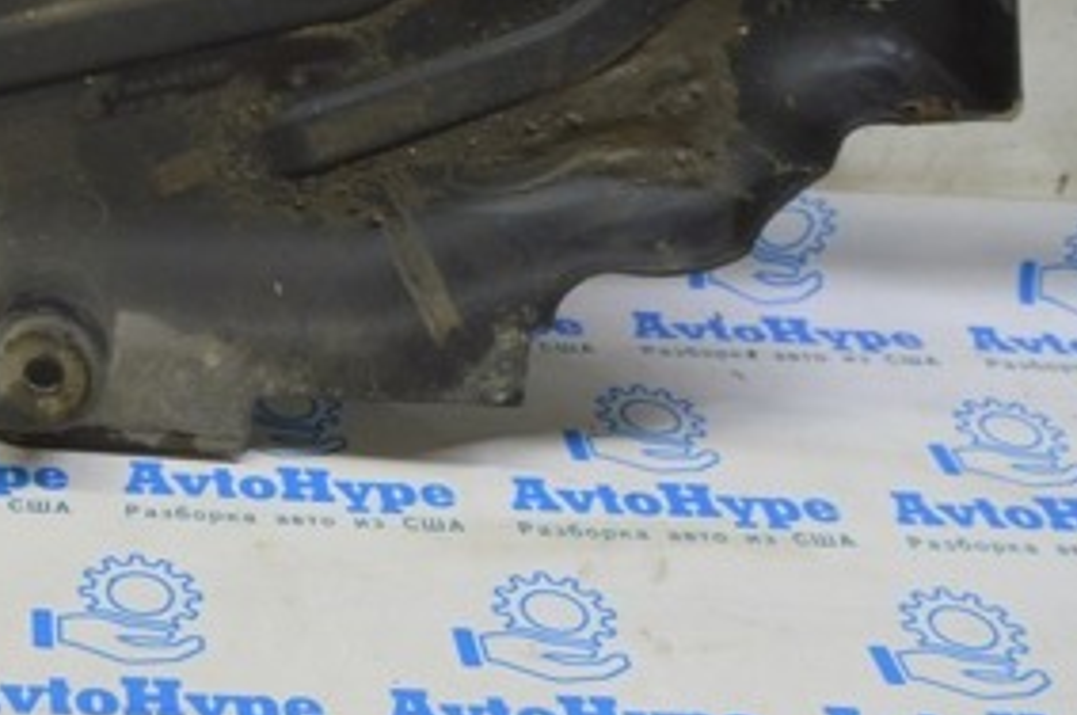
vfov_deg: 17.0
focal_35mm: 78
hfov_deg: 24.2
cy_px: -21
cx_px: -114
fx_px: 2335
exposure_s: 1/25
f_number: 5.6
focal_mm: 23
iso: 400
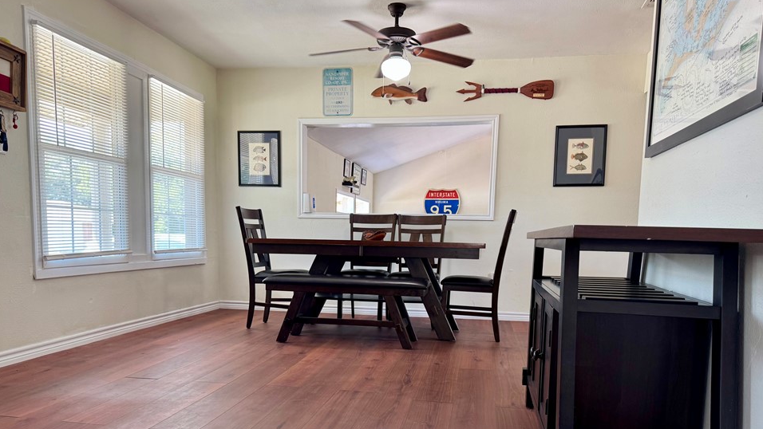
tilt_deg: -6.6
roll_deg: -1.8
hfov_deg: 67.9
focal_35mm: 28
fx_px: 567
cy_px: 297
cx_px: 380
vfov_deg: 40.8
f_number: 1.78
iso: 125
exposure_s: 1/60
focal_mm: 6.76
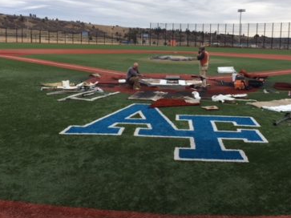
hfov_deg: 46.7
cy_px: 76
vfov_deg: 35.6
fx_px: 336
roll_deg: -1.4
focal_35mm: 40
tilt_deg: -4.6
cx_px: 168
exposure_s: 1/553
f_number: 2.2
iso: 25
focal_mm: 4.15
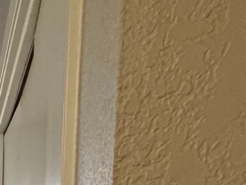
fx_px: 455
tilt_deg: -5.8
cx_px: -306
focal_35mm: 64
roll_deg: +3.0
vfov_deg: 16.9
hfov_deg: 16.6
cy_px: 373
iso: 200
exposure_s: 1/60
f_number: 2.2
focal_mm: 2.22
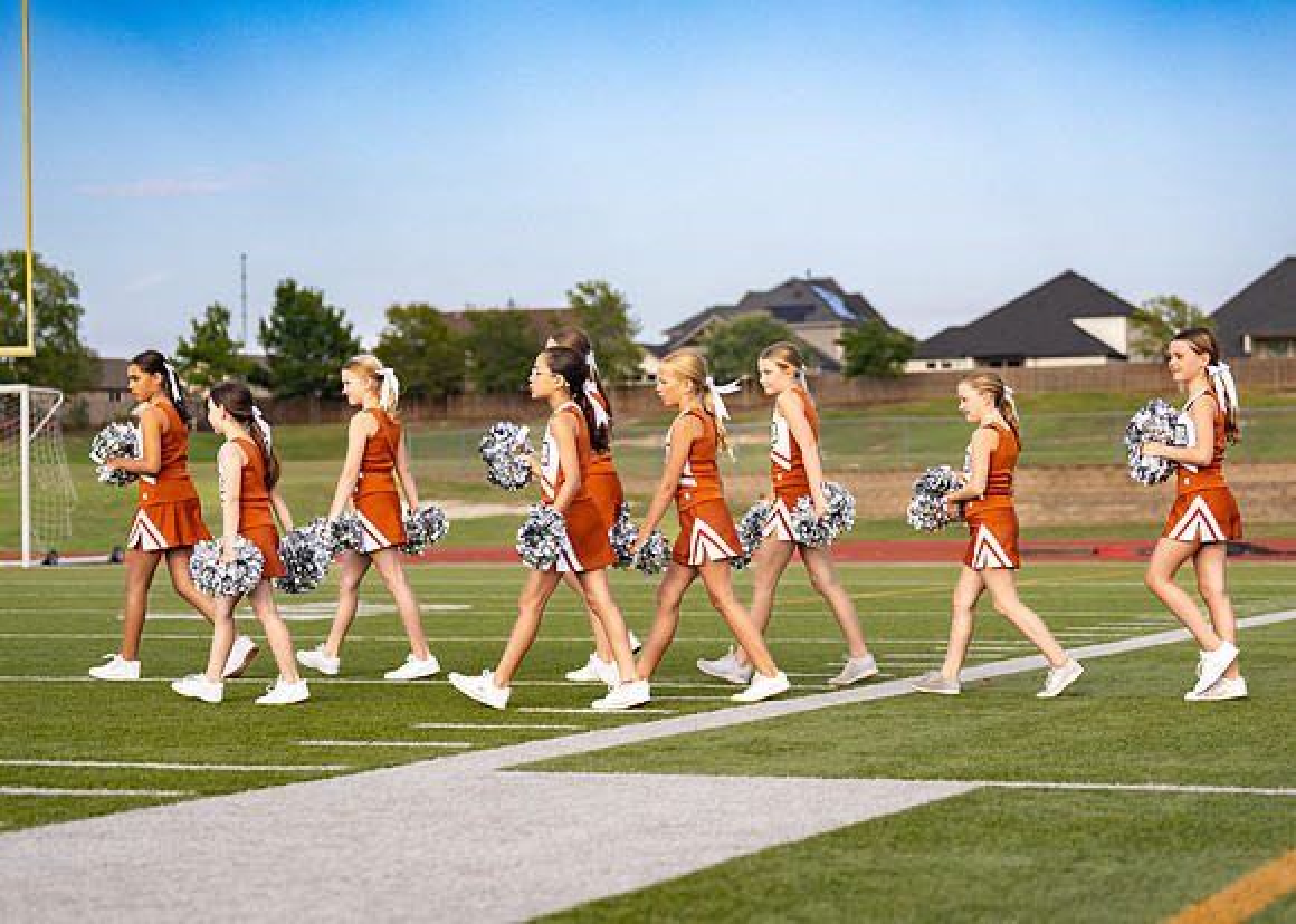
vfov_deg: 16.1
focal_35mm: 89
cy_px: 533
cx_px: 693
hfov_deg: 22.4
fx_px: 3275
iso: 320
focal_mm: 70
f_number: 2.8
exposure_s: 1/3200
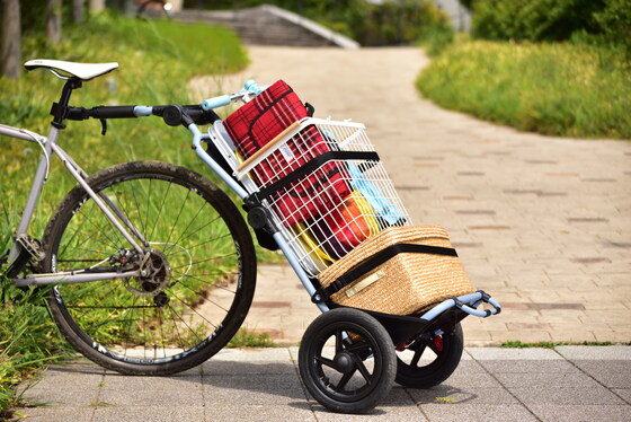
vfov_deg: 12.5
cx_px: 316
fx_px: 1929
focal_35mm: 110
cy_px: 211
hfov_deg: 18.6
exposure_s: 1/180
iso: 160
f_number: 4.5
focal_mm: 110
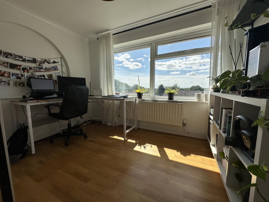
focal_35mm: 14
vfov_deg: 85.7
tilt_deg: -6.9
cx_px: 134
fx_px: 109
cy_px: 101
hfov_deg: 102.1
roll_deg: +0.7
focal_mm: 2.22
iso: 50
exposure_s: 1/1595
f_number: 2.2
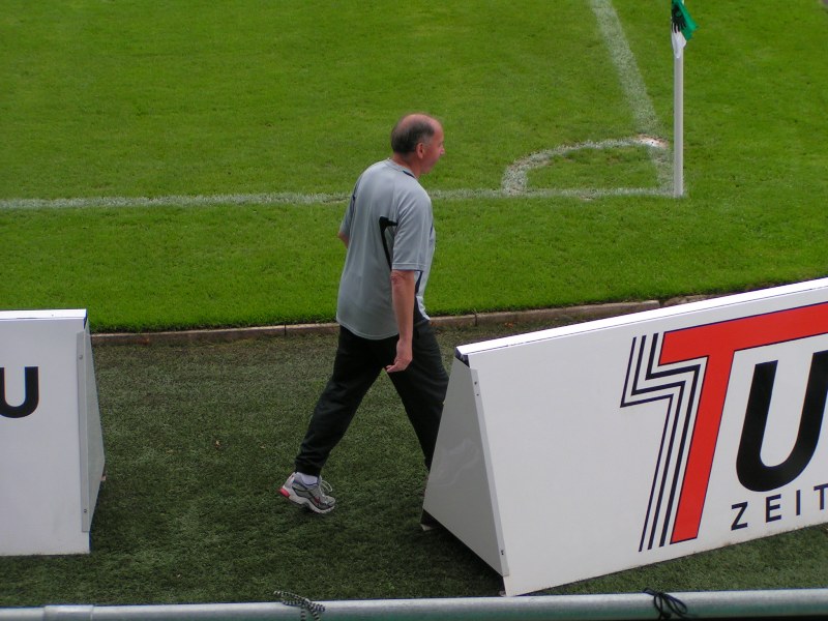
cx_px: 414
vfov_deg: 14.9
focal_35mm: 99
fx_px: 2368
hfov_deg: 19.8
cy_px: 310
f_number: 3.5
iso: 50
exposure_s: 1/320
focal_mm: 15.2
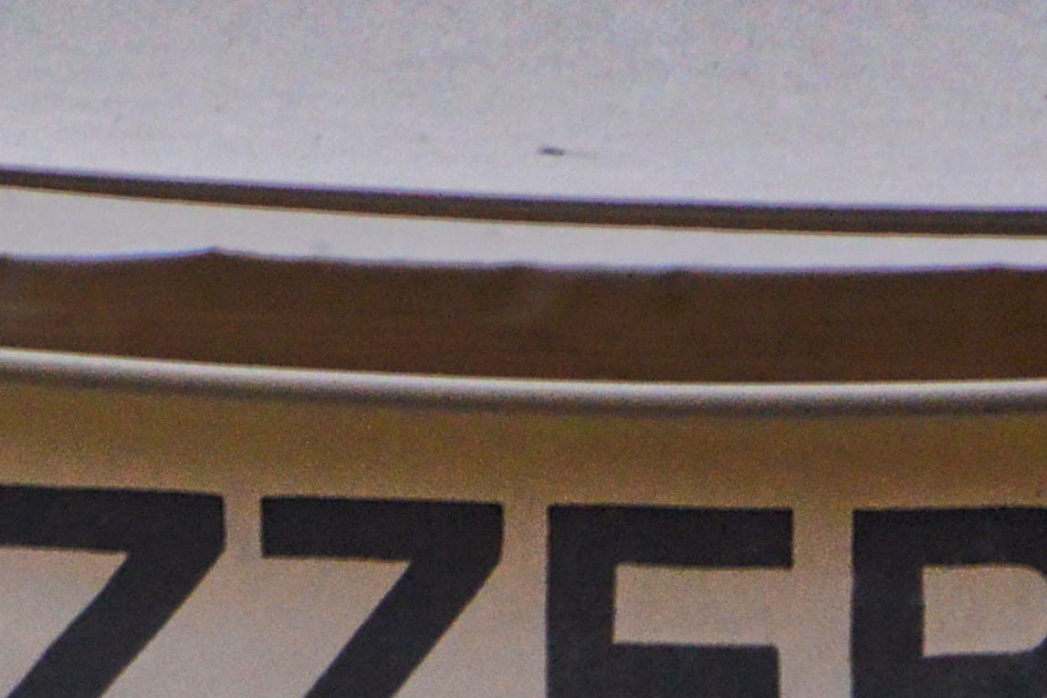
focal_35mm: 1965
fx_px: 57152
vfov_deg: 0.7
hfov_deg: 1.0
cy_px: 1585
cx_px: 110
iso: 800
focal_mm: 250
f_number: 16
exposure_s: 1/100
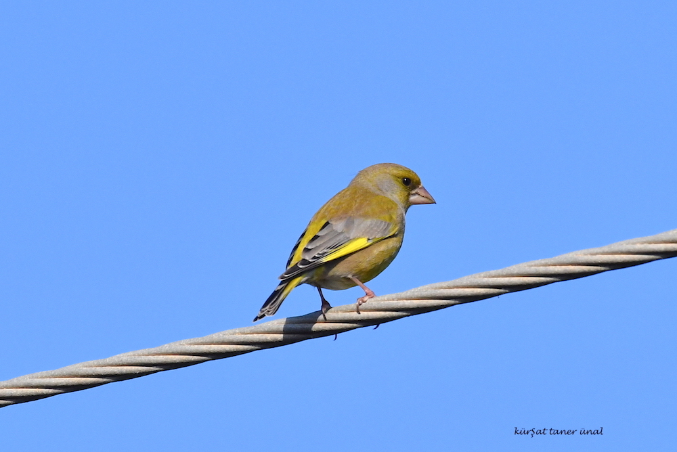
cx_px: 338
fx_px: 14112
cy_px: 226
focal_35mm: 750
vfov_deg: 1.8
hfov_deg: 2.7
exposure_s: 1/1600
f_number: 9
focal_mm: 500
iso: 640
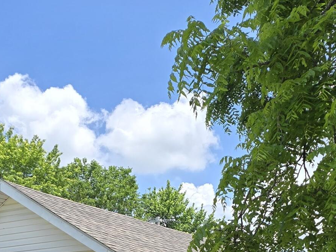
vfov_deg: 17.7
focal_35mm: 78
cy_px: 330
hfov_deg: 25.0
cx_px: 128
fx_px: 757
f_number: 1.7
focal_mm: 6.3
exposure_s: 1/542
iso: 12
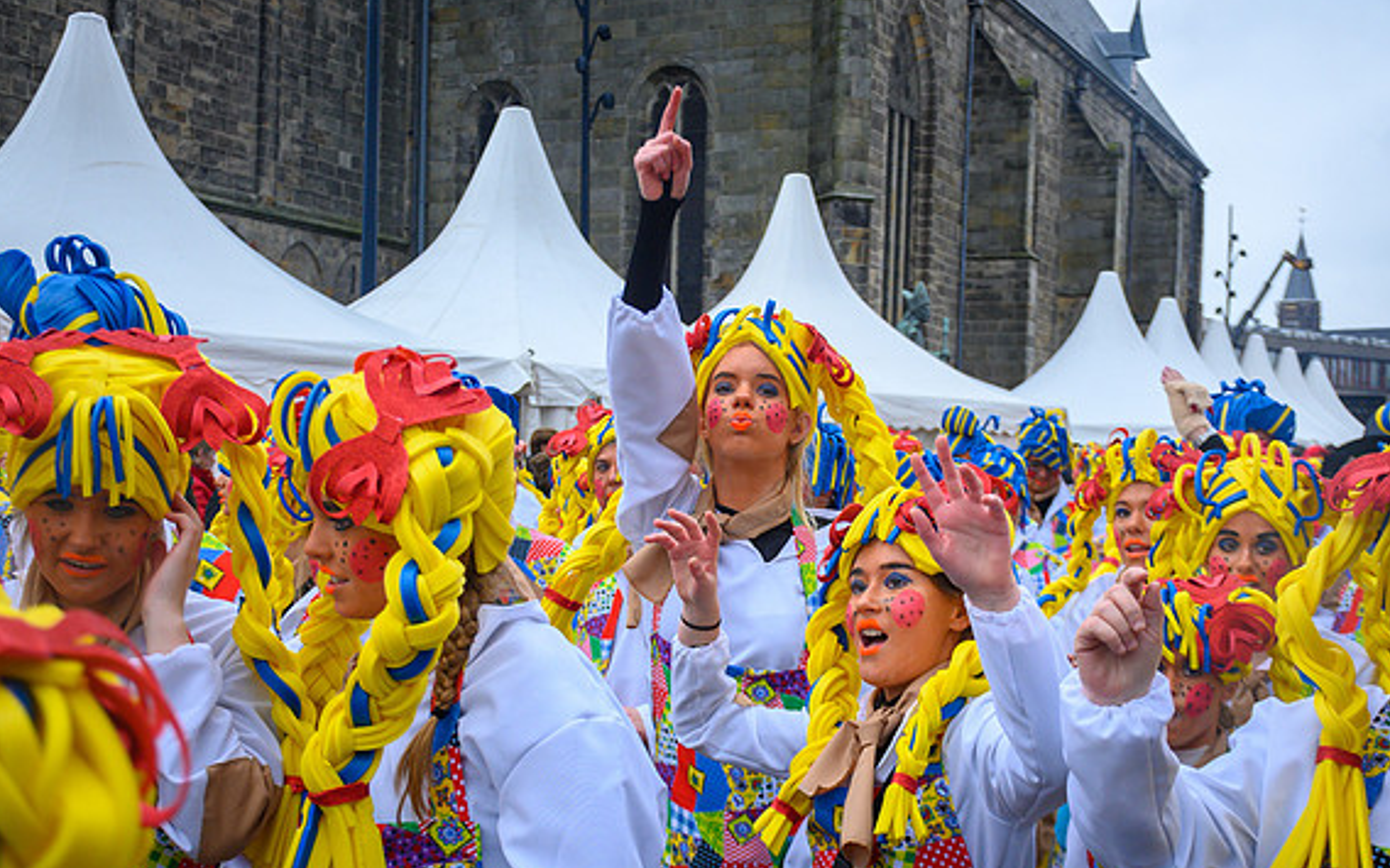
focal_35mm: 50
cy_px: 458
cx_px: 700
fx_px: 1894
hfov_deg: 40.3
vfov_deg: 25.8
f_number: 5
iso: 400
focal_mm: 32
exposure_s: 1/400
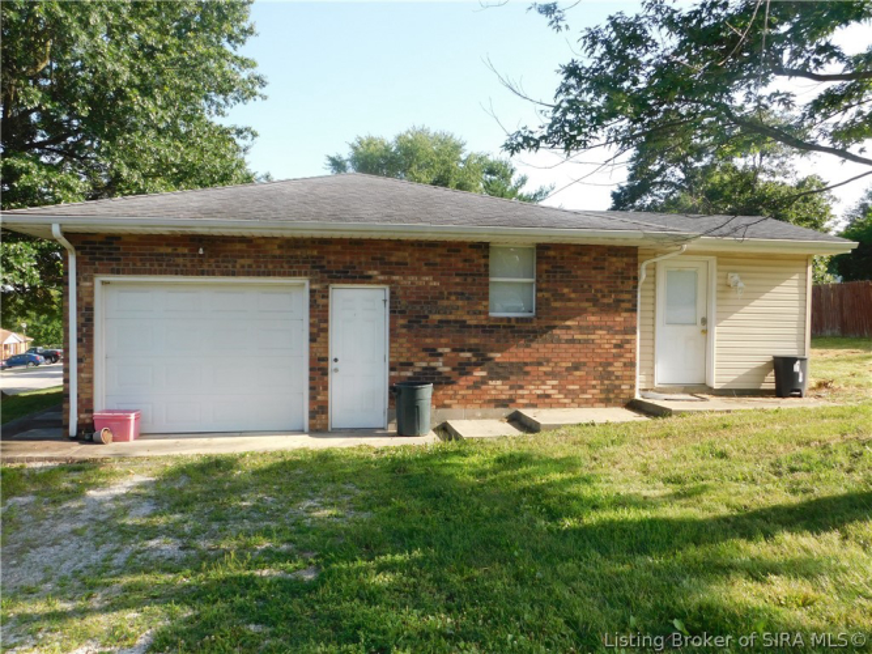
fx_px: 756
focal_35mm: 30
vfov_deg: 46.8
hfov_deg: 60.0
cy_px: 327
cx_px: 436
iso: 125
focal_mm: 5.3
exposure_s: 1/500
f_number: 3.2
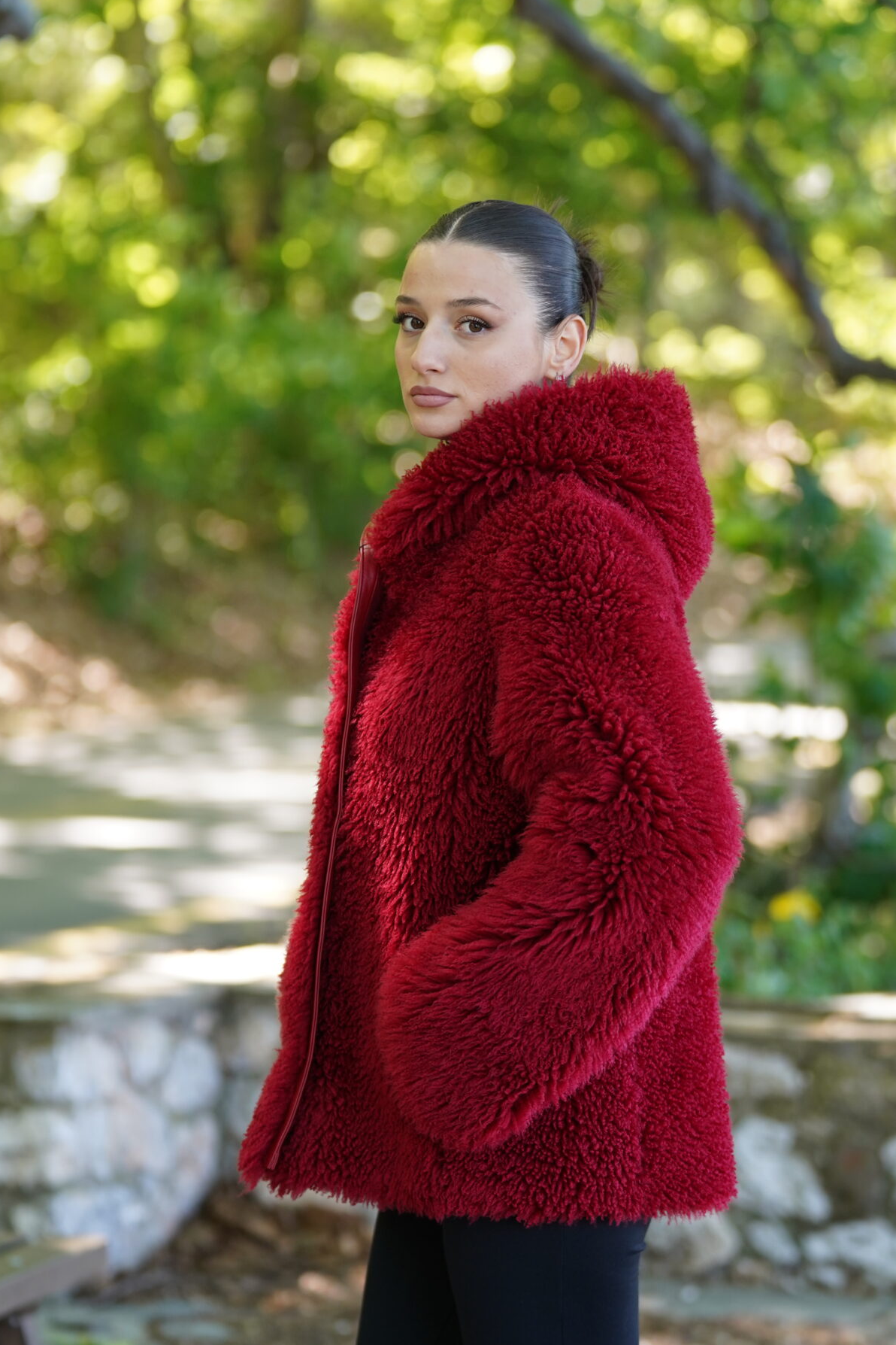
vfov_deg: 16.3
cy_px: 663
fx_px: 4704
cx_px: 625
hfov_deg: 10.9
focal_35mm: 126
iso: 500
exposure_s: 1/320
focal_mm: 88
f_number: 2.8
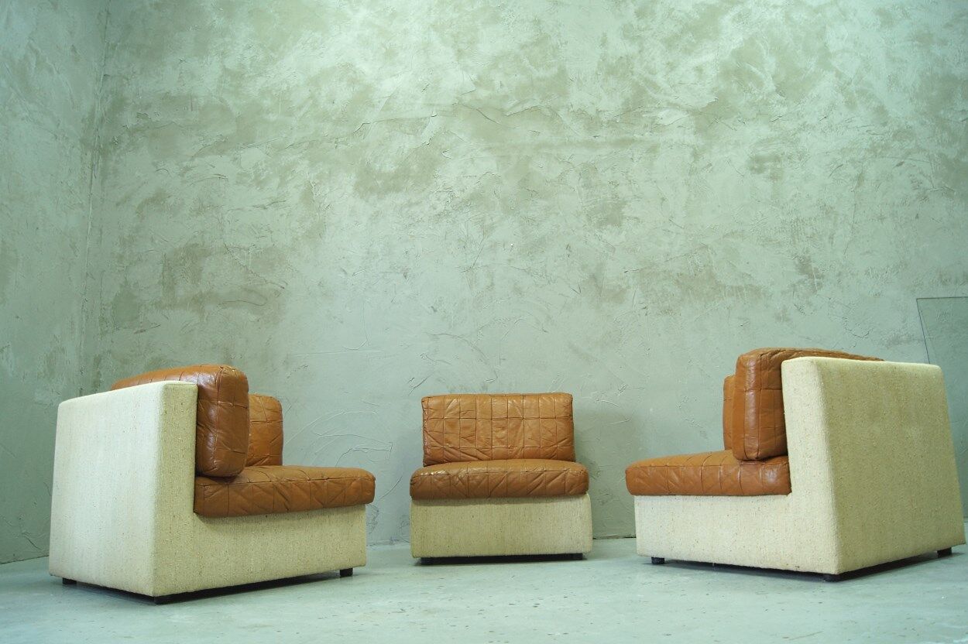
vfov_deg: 47.9
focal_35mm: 27
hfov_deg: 67.4
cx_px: 484
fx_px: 726
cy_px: 322
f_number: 7.1
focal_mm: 18
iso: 400
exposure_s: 1/8
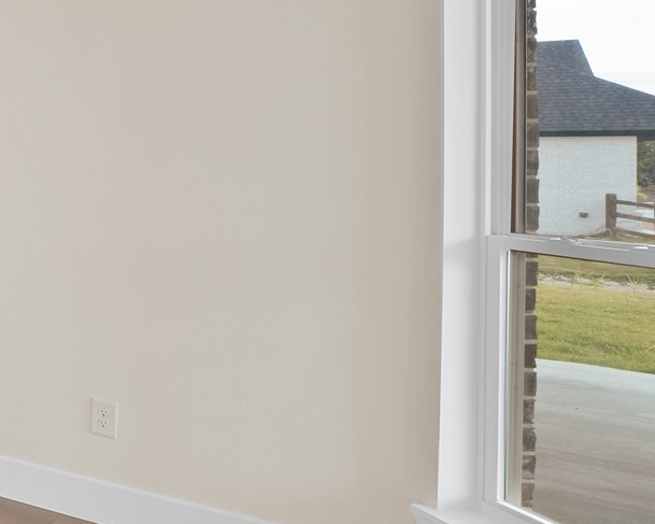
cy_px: 146
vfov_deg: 39.3
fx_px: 717
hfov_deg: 28.4
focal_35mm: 37
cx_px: -353
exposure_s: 1/10
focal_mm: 12
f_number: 9
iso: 640
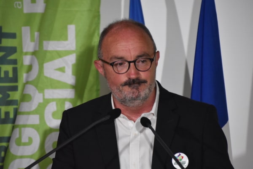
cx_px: 126
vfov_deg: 3.8
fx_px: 2530
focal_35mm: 360
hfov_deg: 5.7
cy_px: 84
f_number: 6.3
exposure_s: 1/500
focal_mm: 240
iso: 2800
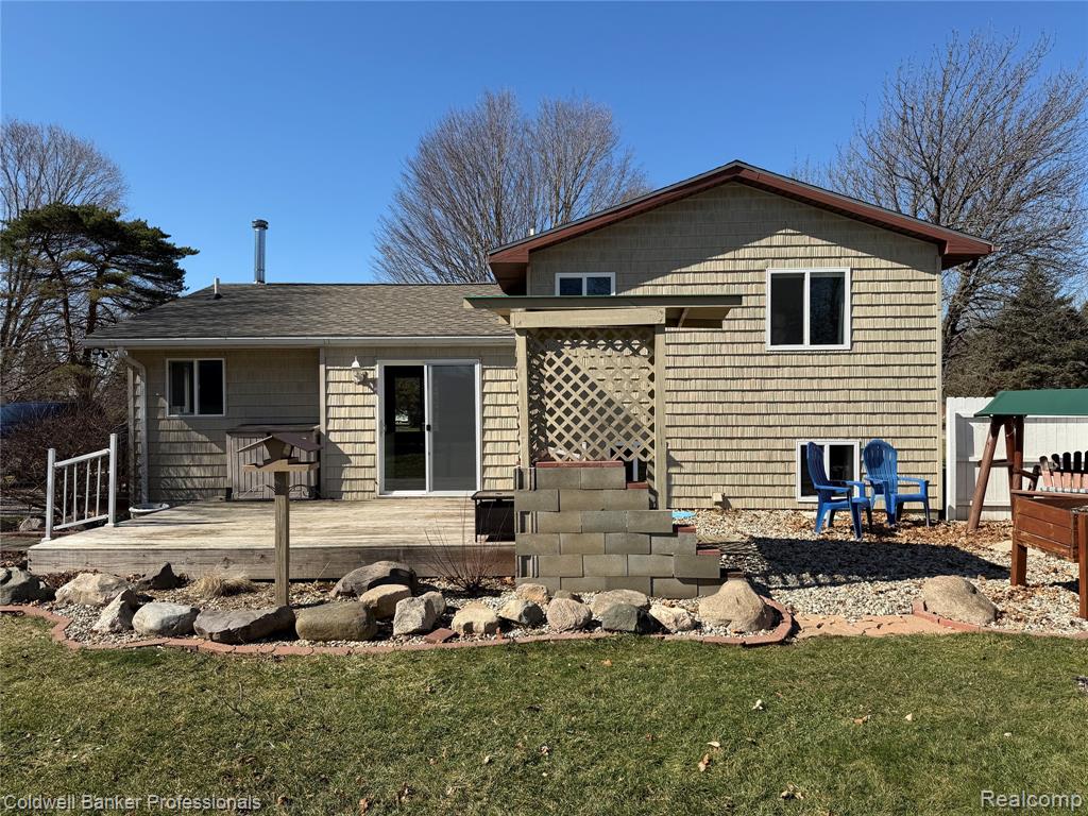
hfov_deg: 71.6
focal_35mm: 24
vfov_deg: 56.8
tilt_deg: -0.4
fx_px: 754
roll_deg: +1.0
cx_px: 544
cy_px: 408
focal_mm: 6.76
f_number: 1.78
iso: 80
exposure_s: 1/4975
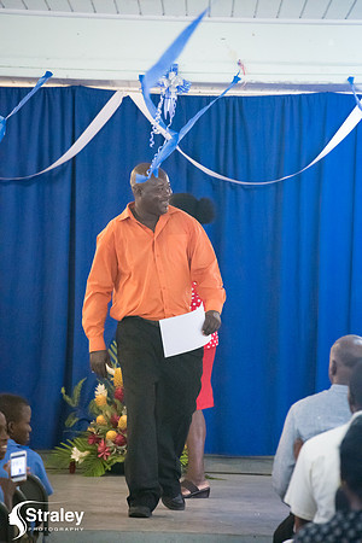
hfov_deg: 6.9
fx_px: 3016
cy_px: 272
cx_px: 181
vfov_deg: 10.3
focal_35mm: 200
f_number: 6.3
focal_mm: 200
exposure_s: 1/200
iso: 25600
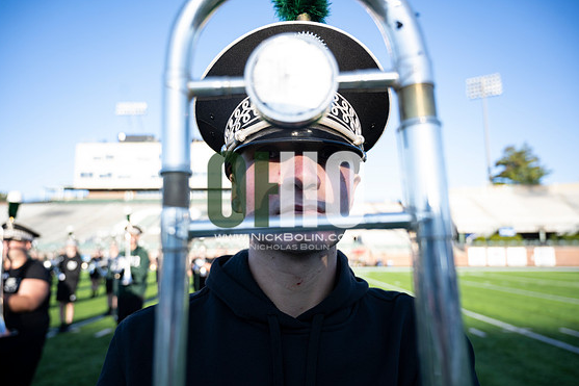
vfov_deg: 51.2
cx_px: 286
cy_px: 200
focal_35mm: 25
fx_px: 402
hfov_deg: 71.5
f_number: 4
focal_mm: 24
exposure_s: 1/400
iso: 160
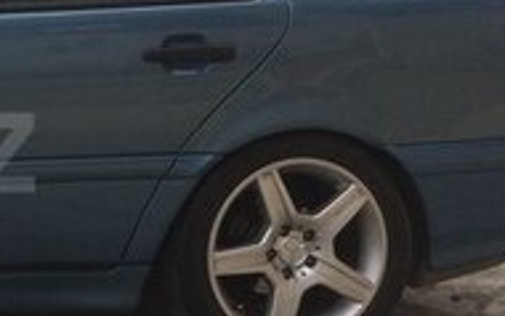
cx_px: -237
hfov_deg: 17.6
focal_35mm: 107
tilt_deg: -10.3
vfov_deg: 12.3
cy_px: 153
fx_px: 1474
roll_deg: -2.0
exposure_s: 1/912
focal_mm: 4.15
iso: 32
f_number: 2.2
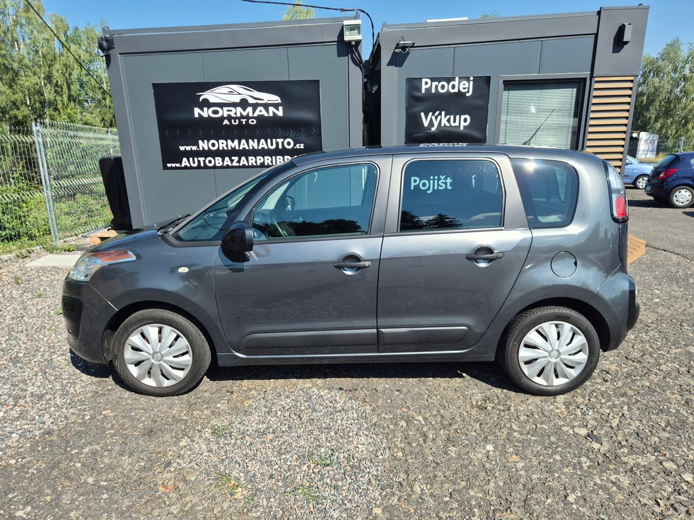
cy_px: 260
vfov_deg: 58.9
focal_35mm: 23
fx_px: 461
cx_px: 347
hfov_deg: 73.9
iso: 25
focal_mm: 5.4
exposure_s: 1/1132
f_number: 1.8
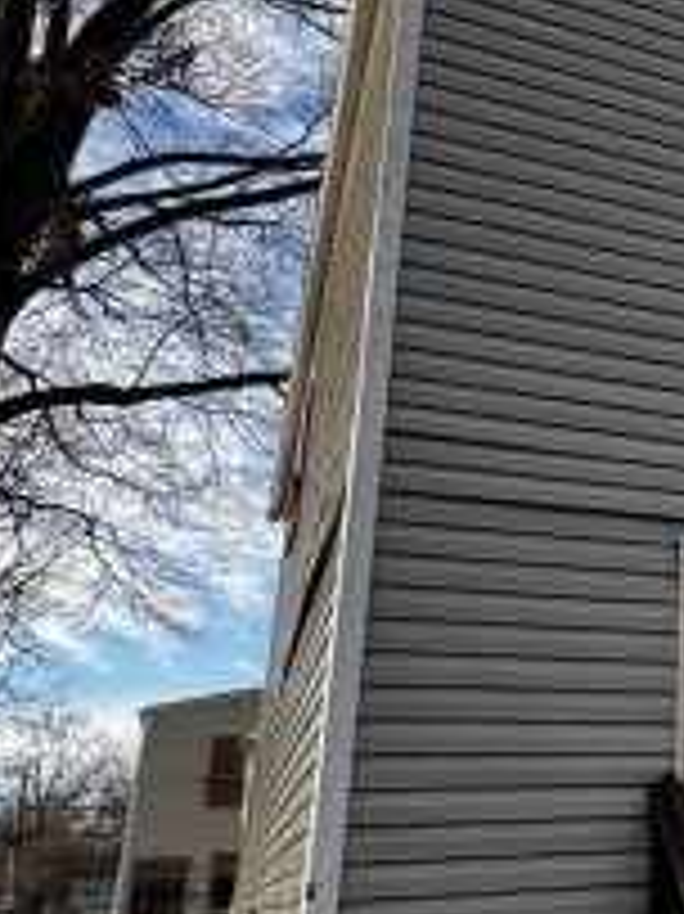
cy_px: 495
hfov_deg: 25.9
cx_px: 938
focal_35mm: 46
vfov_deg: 41.2
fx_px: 1213
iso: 40
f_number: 2.2
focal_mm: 2.22
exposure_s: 1/291
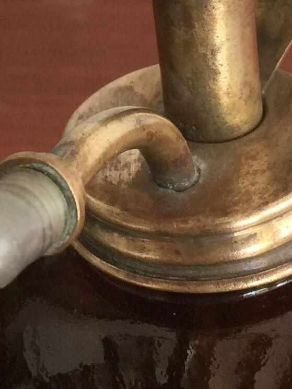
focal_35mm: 127
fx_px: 1428
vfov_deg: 14.9
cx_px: 104
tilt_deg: -27.7
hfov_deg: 11.7
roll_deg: +7.5
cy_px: -97
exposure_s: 1/33
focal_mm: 4.15
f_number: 2.2
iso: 50
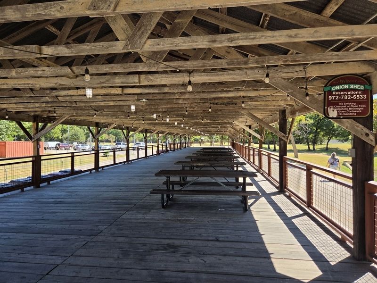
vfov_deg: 58.9
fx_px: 250
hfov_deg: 73.9
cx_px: 188
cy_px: 142
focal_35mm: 23
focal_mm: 5.4
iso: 80
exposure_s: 1/1904
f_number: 1.8
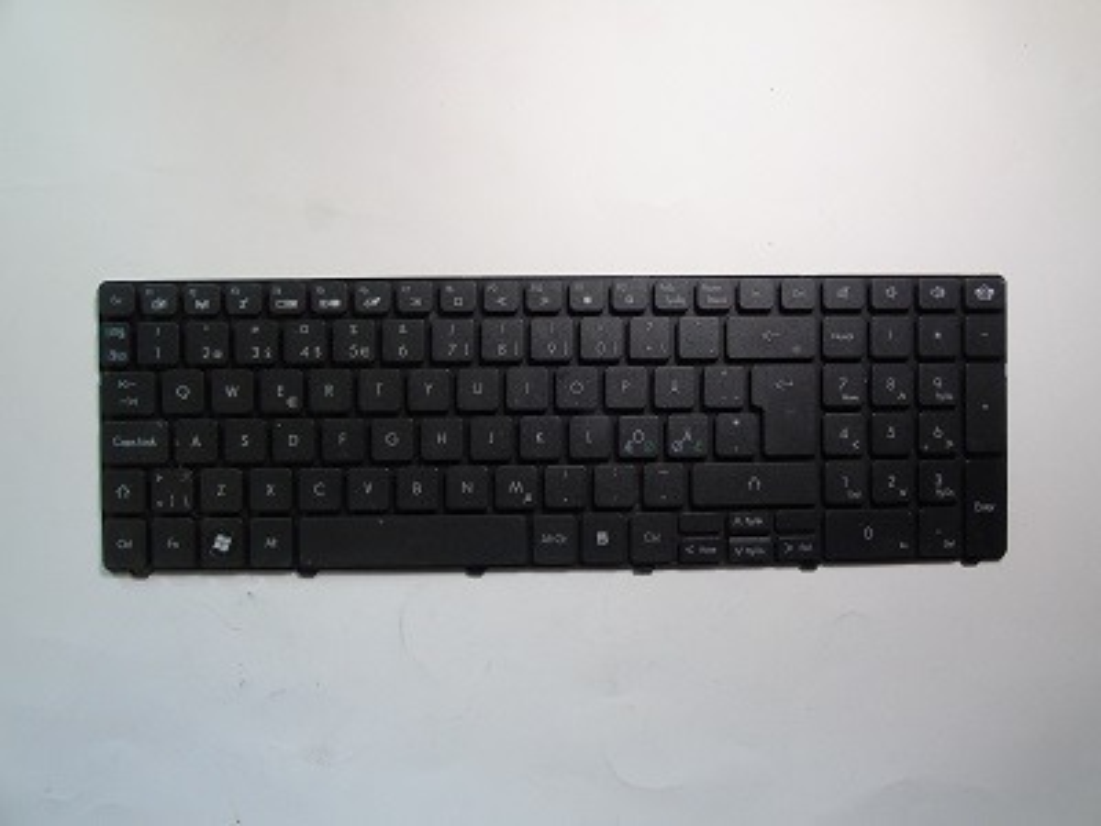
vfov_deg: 54.9
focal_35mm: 25
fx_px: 795
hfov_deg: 69.4
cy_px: 413
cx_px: 550
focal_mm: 4.4
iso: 200
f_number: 5.4
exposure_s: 1/20
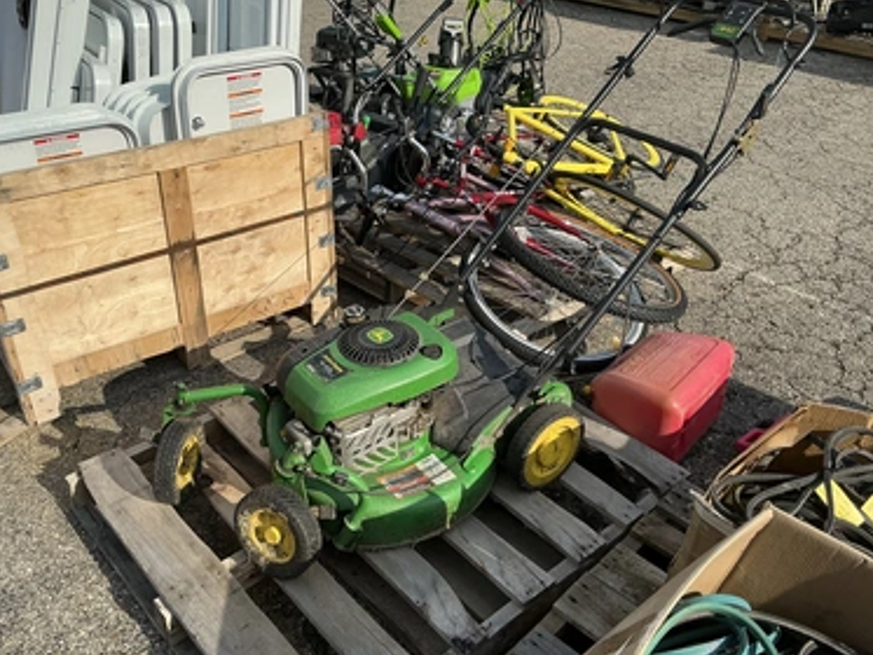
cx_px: 410
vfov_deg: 46.8
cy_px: 309
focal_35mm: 30
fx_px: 757
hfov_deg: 59.9
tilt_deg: -30.9
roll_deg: -2.0
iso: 25
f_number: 1.8
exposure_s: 1/2320
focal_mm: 3
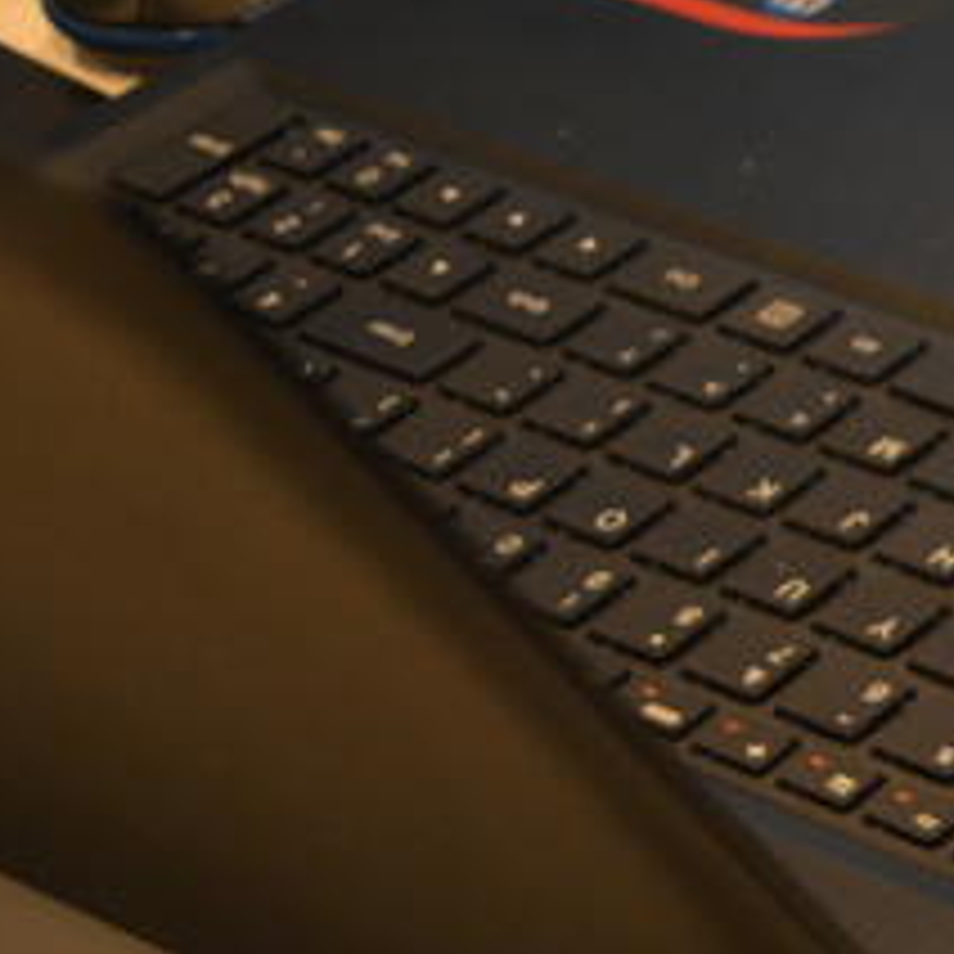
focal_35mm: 150
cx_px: 2232
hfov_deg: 10.2
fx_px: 4677
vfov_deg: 11.6
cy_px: 875
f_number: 4
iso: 800
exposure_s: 1/30
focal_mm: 25
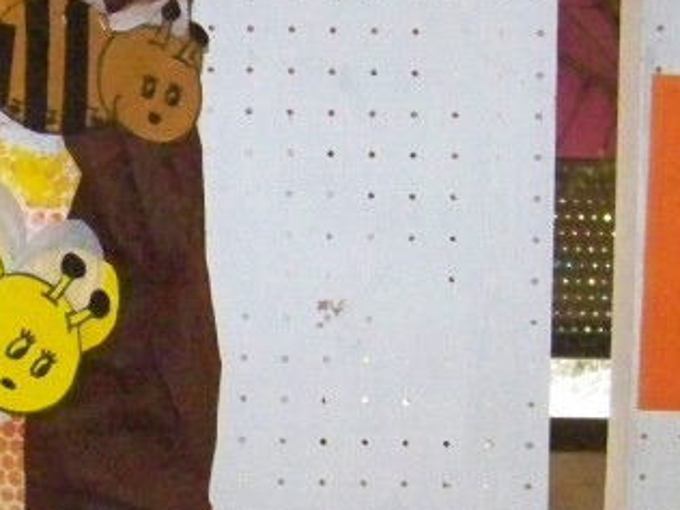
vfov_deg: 11.1
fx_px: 2613
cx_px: -263
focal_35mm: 133
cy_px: 402
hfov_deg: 14.1
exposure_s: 1/500
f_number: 2.8
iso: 1600
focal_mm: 7.6
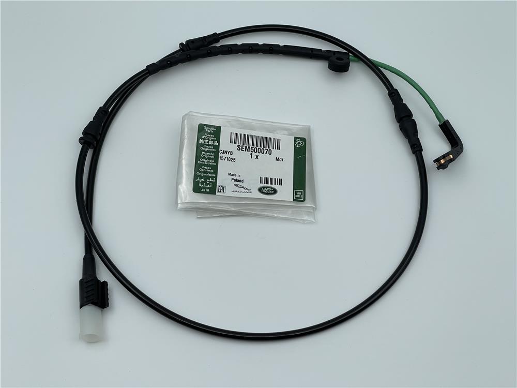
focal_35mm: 64
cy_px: 194
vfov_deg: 22.9
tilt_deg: -62.4
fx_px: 956
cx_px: 258
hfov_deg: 30.3
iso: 20
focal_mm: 7.5
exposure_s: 1/254
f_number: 2.2
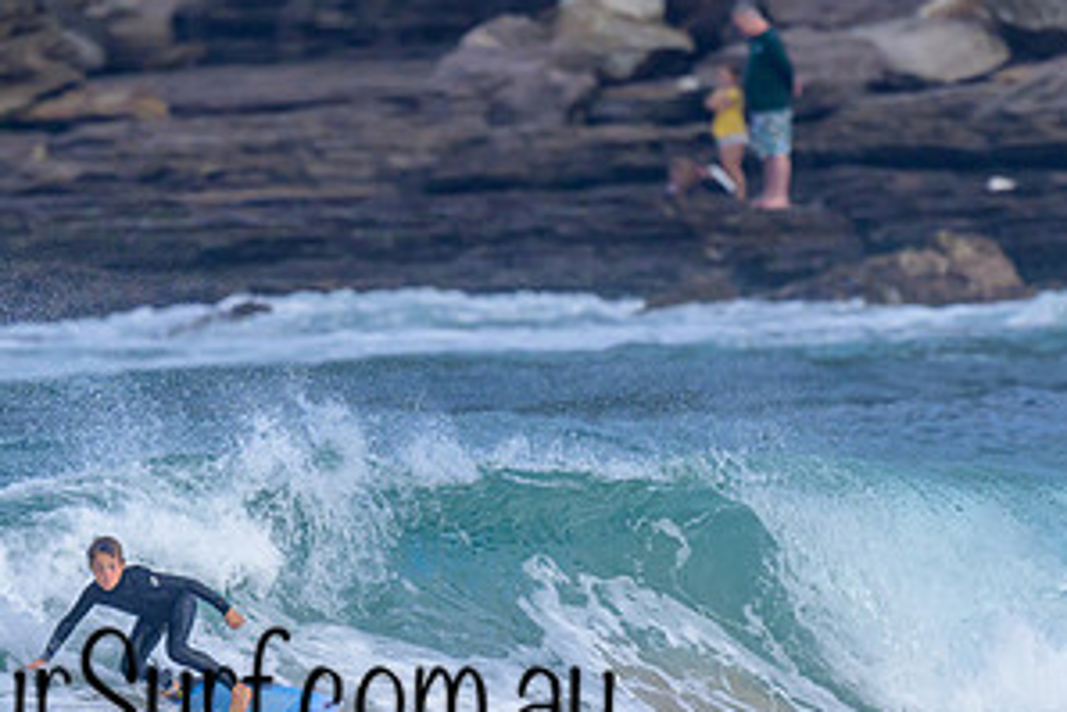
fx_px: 63425
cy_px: 676
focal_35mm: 2139
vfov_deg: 0.6
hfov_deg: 1.0
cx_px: 625
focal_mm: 800
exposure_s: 1/2000
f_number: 6.3
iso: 560
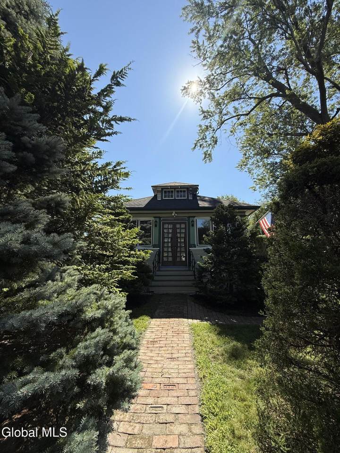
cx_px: 170
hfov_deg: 85.7
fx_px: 183
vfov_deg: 102.1
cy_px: 226
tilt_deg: +15.1
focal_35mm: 14
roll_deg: +0.0
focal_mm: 2.22
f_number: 2.2
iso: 50
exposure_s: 1/1431
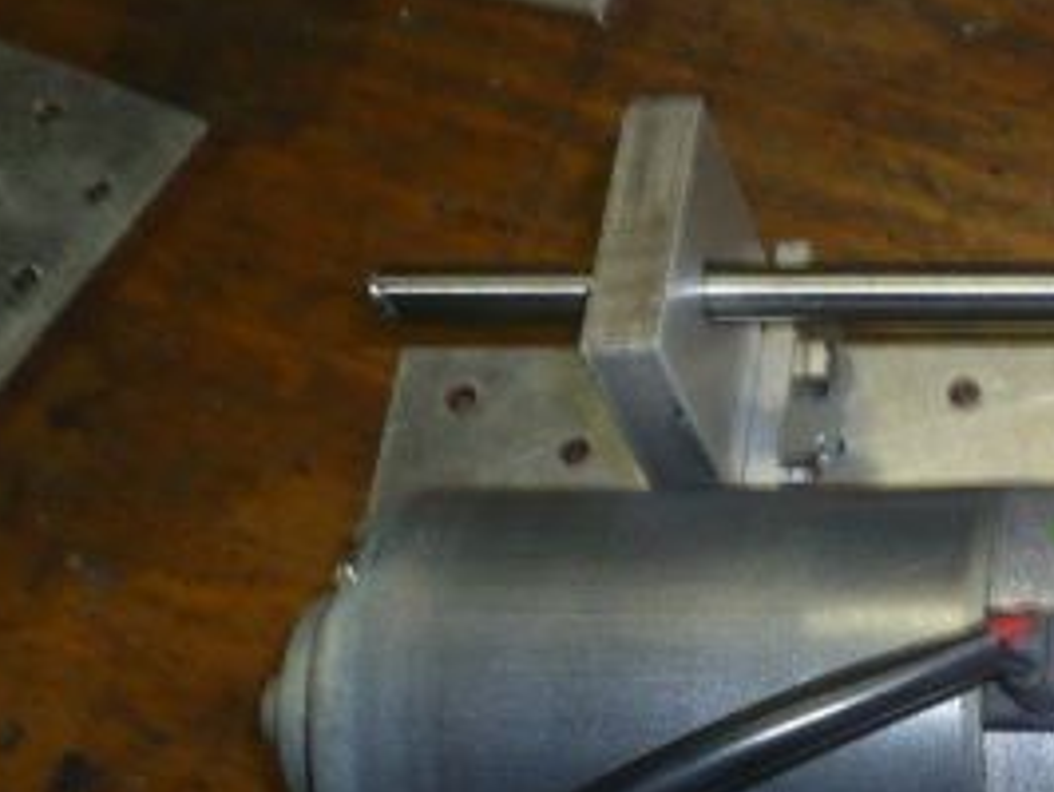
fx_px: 2347
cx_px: 1032
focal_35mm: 77
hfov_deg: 24.3
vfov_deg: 19.1
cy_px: 537
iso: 100
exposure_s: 1/30
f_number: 2.8
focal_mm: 5.8
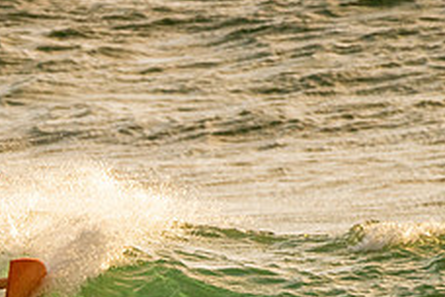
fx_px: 19282
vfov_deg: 0.9
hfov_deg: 1.3
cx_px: -166
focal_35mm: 1560
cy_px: 325
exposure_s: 1/500
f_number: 5.6
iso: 320
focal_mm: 500
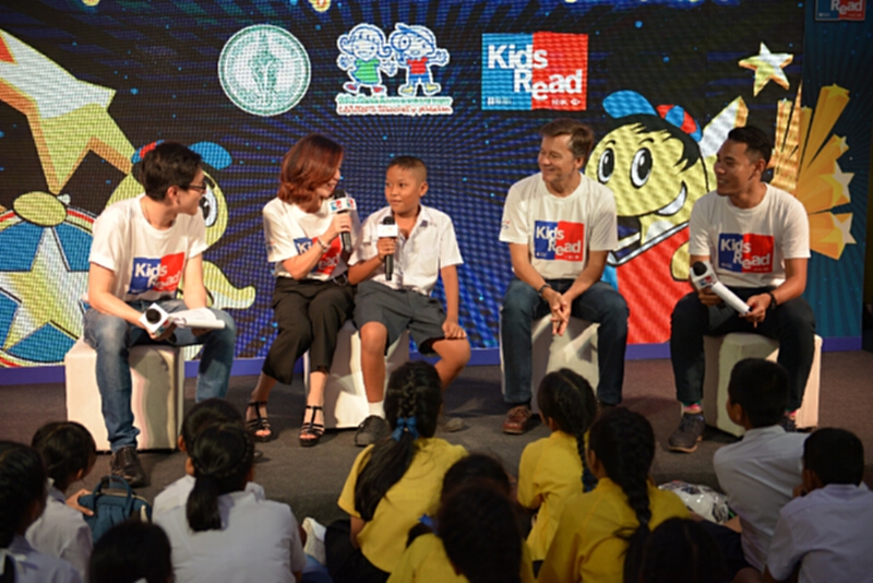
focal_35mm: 56
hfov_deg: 35.6
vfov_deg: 24.2
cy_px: 292
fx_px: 1358
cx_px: 436
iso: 1250
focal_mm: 56
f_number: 2.8
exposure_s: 1/250
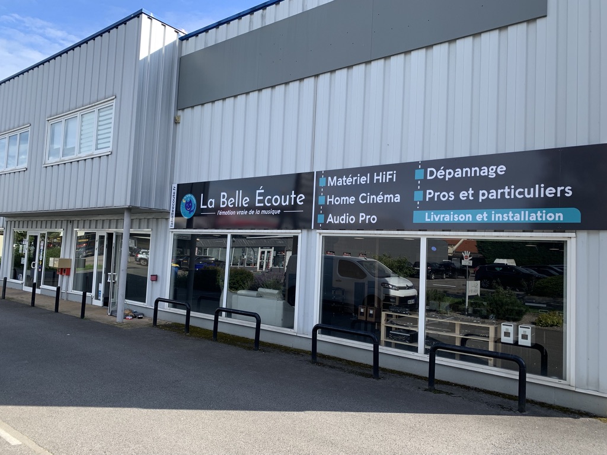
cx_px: 304
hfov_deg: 67.3
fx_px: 456
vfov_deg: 53.1
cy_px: 228
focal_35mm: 26
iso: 25
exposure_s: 1/711
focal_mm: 4.25
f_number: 1.8
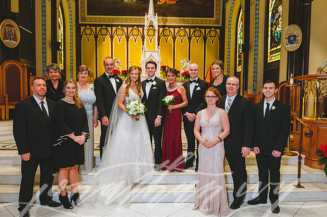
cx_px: 157
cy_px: 116
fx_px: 245
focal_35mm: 27
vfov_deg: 47.8
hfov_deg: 67.4
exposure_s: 1/160
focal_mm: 24
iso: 1600
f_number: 5
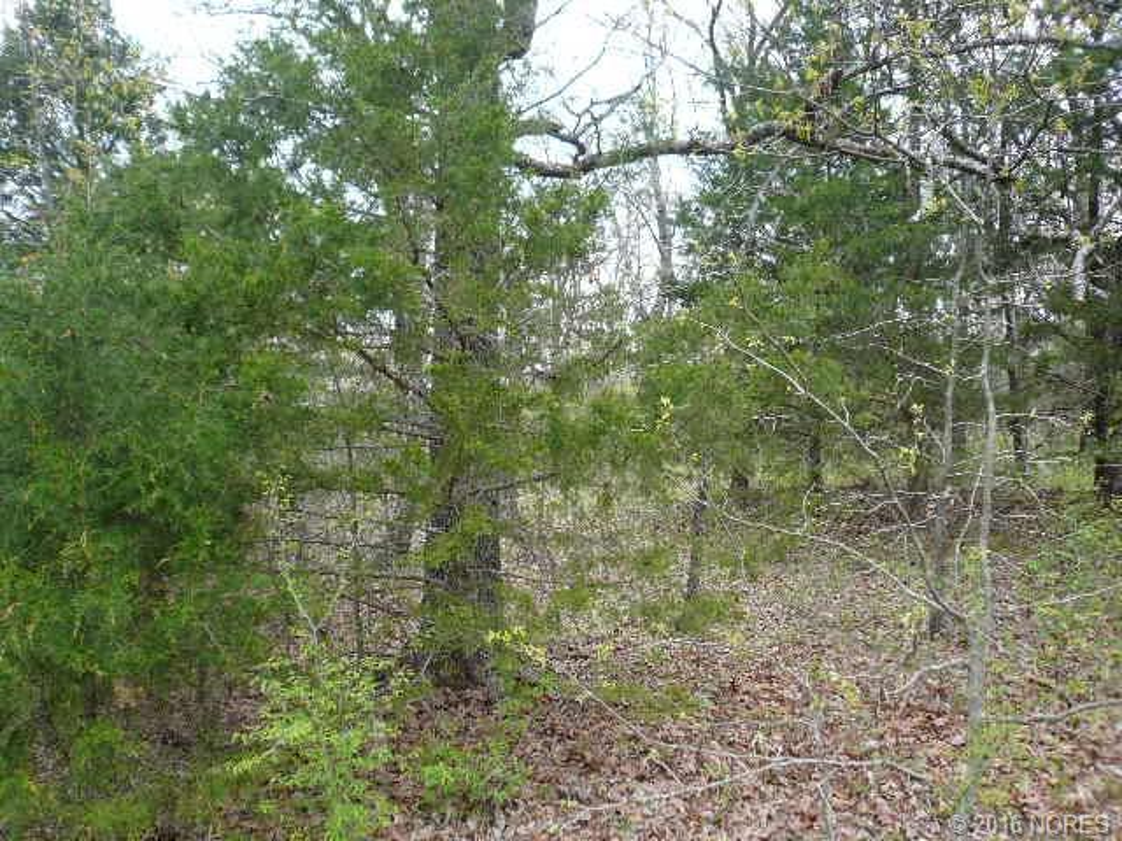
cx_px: 561
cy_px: 420
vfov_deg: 49.7
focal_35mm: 28
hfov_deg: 63.4
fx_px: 908
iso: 100
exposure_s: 1/160
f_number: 2.8
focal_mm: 4.6
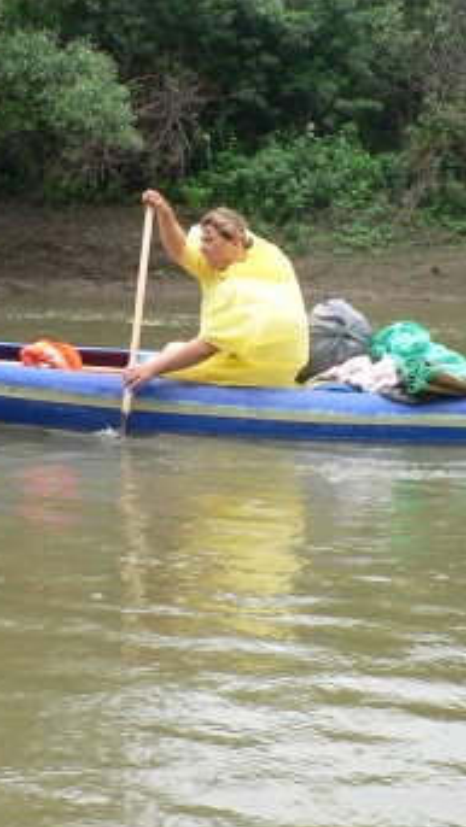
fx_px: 1406
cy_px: 362
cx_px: 314
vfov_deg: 32.8
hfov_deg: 18.8
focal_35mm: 64
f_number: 3.2
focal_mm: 6
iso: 64
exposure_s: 1/100
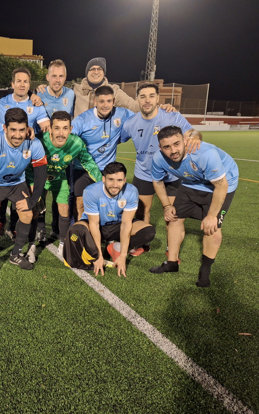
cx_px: 0
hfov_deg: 34.8
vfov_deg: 58.1
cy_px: 208
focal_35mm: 33
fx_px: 373
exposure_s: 1/25
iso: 320
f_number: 1.8
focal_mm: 5.54
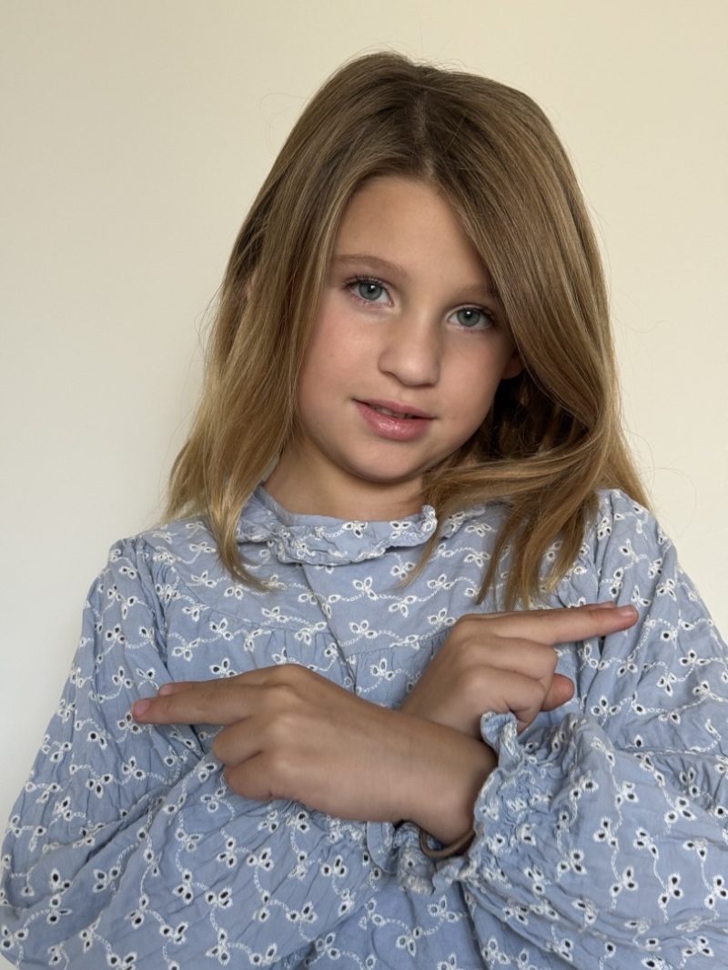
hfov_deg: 30.3
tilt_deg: +5.3
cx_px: 364
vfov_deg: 39.7
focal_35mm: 48
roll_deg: +3.6
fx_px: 1346
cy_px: 485
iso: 125
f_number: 1.78
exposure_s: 1/60
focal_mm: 6.76
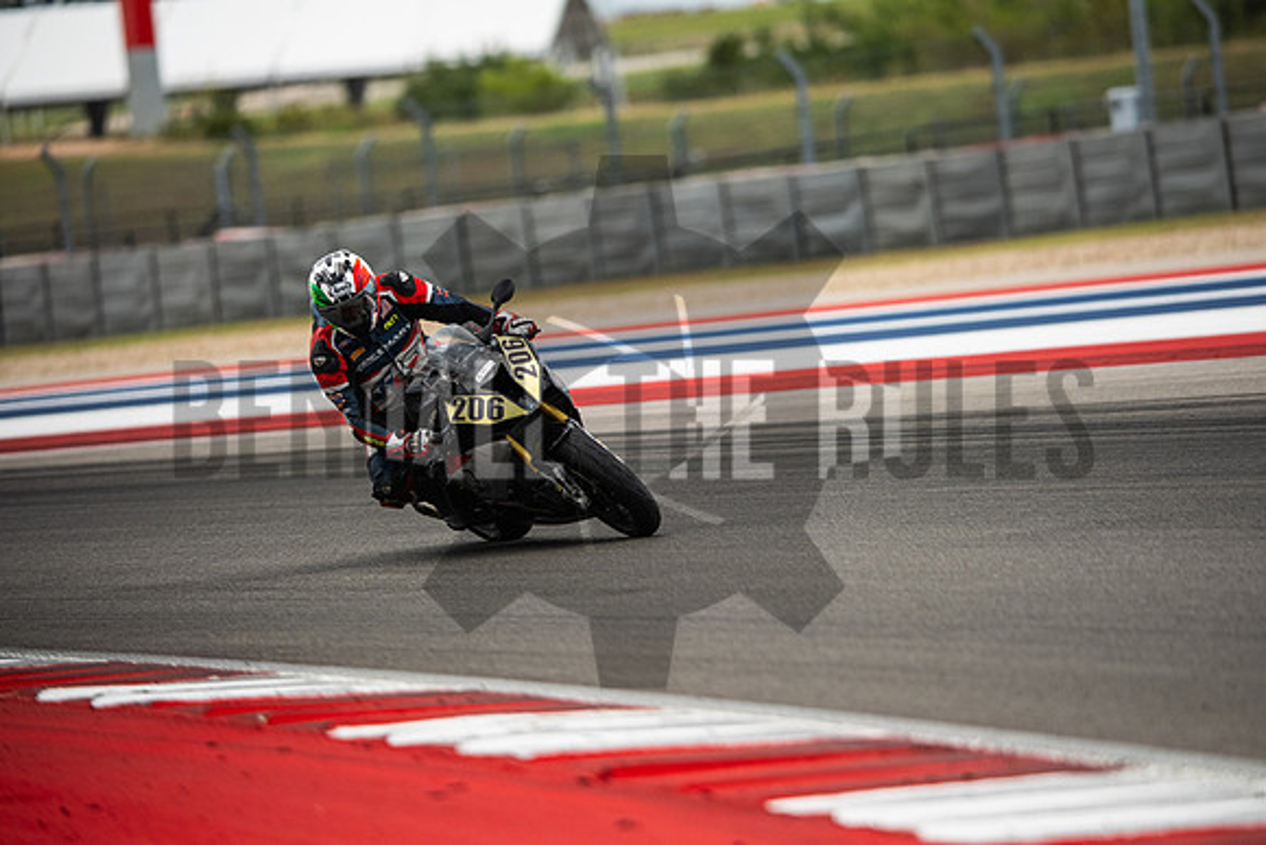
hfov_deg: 6.9
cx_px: 633
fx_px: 10552
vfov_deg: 4.6
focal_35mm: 300
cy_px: 422
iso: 500
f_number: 2
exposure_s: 1/5000
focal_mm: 200
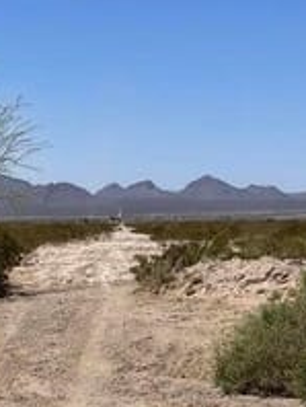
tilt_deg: -9.7
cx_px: 86
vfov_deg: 20.1
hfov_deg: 15.7
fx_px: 1106
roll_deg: -1.8
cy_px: 421
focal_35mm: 94
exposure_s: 1/8547
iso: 32
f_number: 1.6
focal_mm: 5.1
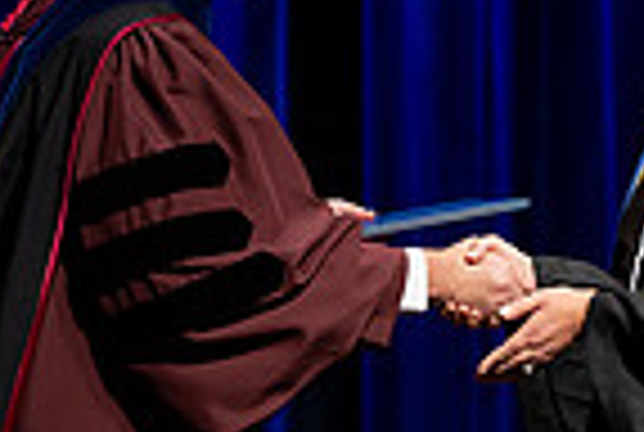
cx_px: 527
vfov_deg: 4.9
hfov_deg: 7.3
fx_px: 5073
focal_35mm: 283
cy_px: 416
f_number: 2.8
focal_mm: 70
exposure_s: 1/250
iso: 640
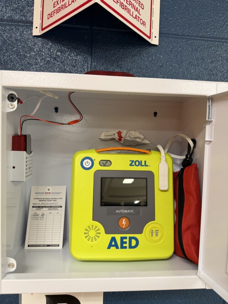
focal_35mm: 24
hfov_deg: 56.8
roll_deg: -2.7
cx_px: 114
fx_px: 211
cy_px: 152
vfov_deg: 71.6
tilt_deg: -2.4
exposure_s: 1/60
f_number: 1.78
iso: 160
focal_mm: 6.76
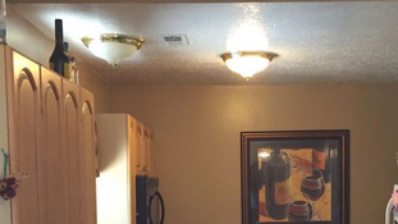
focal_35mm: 65
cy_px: 264
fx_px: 686
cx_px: 237
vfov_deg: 17.7
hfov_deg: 32.3
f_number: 2.2
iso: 125
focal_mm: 4.15
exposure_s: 1/30
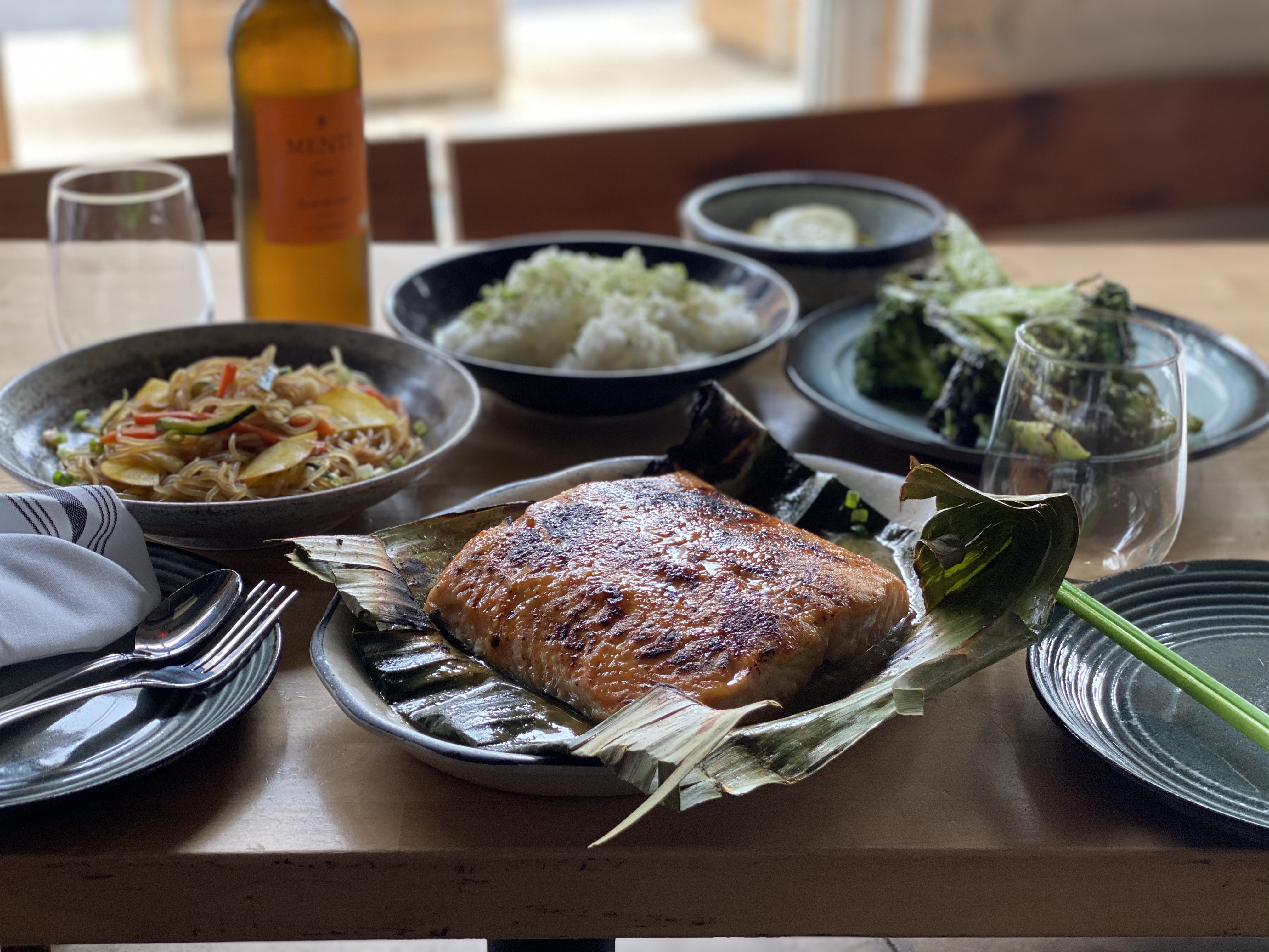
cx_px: 634
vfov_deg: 28.0
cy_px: 476
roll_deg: -0.3
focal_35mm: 52
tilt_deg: -23.9
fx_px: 1906
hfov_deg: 36.8
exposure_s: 1/122
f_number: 2
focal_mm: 6
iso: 80
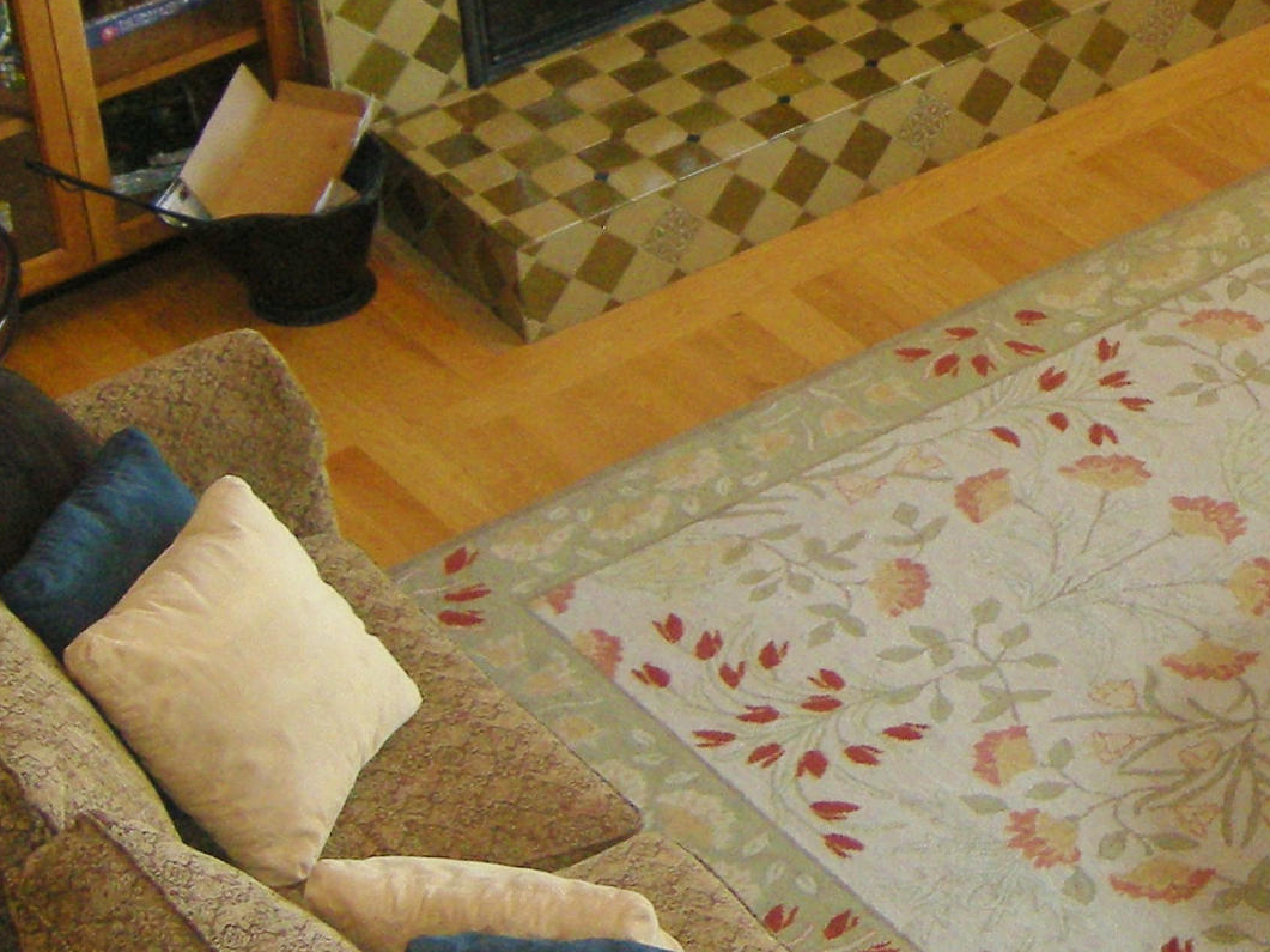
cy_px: -150
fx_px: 3227
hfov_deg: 21.1
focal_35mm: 88
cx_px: 1415
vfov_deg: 16.2
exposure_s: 1/55.1
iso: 176
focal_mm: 7.5
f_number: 2.7
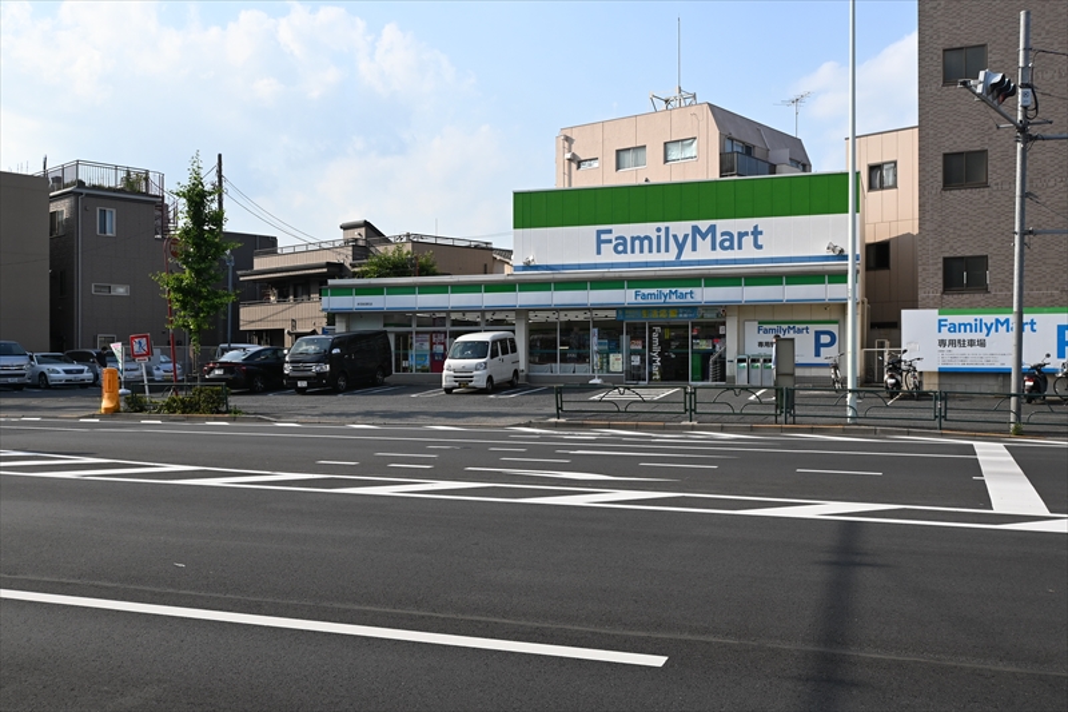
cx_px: 534
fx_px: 979
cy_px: 356
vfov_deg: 40.0
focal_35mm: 33
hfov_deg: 57.2
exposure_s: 1/800
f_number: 8
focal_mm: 22
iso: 400
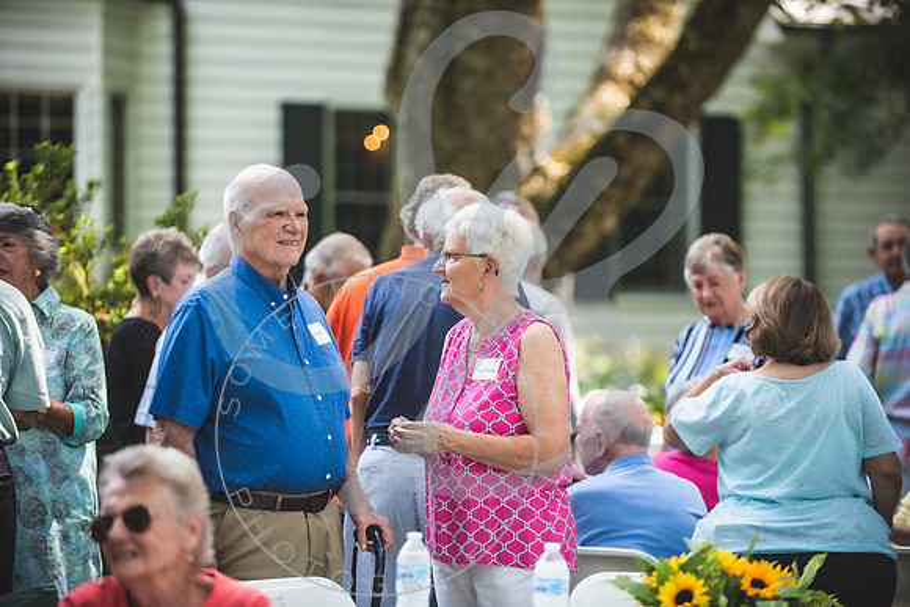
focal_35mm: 140
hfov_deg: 14.7
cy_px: 304
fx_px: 3540
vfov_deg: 9.8
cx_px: 455
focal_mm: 140
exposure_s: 1/400
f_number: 2.8
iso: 400
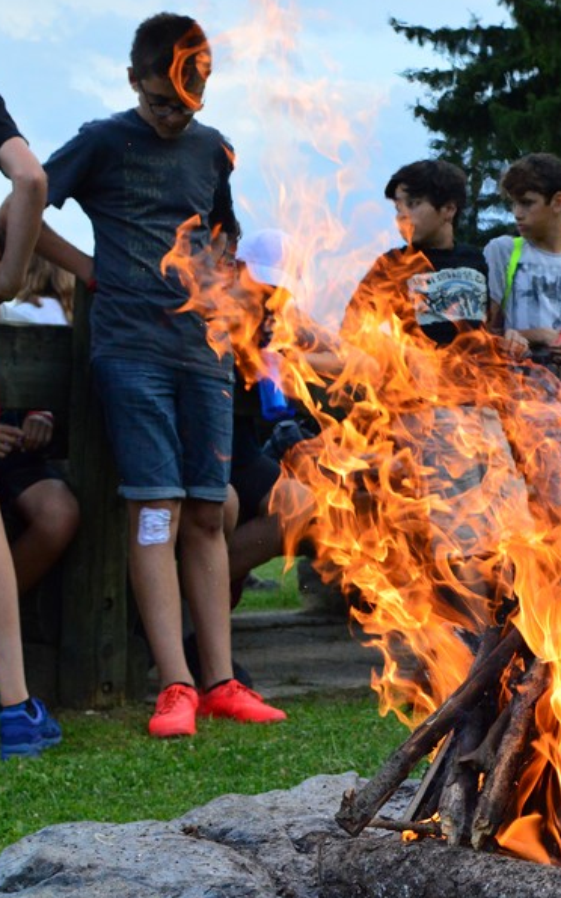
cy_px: 484
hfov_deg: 14.0
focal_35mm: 92
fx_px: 2250
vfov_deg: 22.6
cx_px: 584
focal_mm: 35
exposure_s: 1/1250
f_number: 5.6
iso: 1600
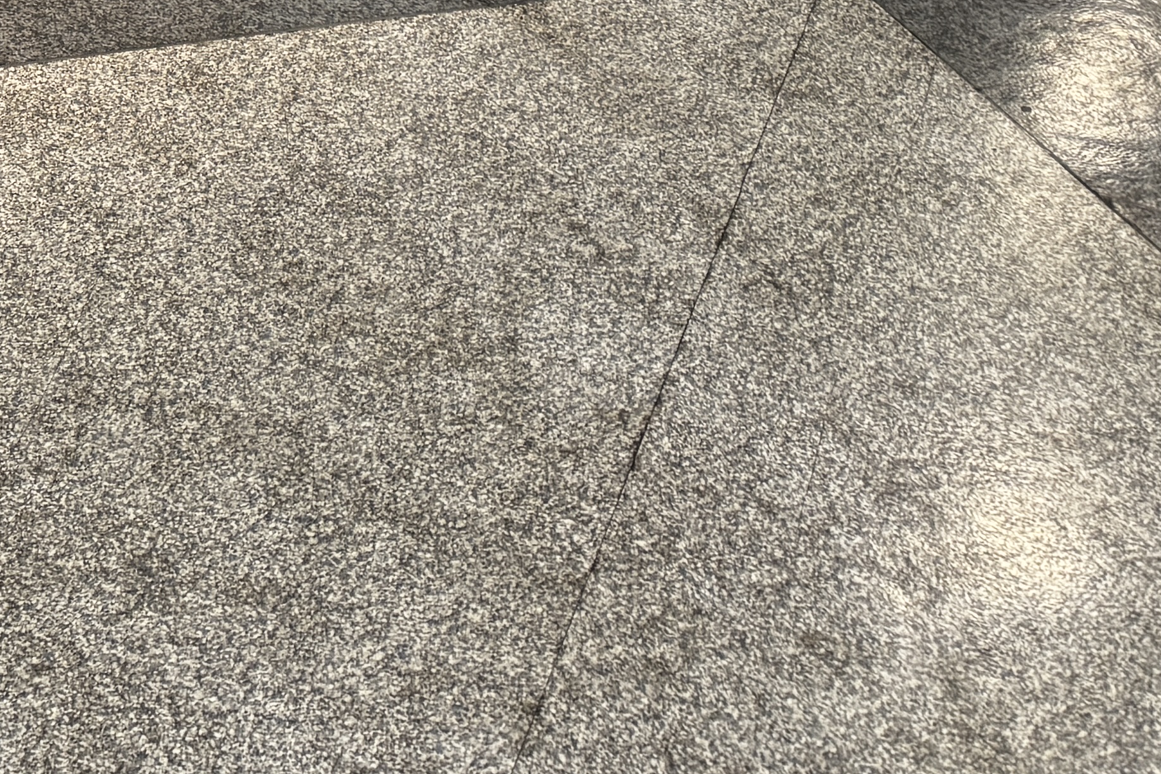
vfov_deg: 15.9
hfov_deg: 23.6
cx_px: -260
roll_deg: -1.0
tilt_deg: -23.5
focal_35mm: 78
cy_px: -419
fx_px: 2516
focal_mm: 6.76
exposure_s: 1/100
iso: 200
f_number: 1.78
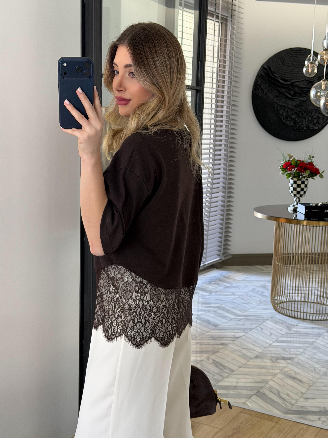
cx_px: 164
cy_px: 219
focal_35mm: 48
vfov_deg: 39.7
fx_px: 606
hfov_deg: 30.3
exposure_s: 1/60
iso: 250
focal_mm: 6.76
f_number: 1.78
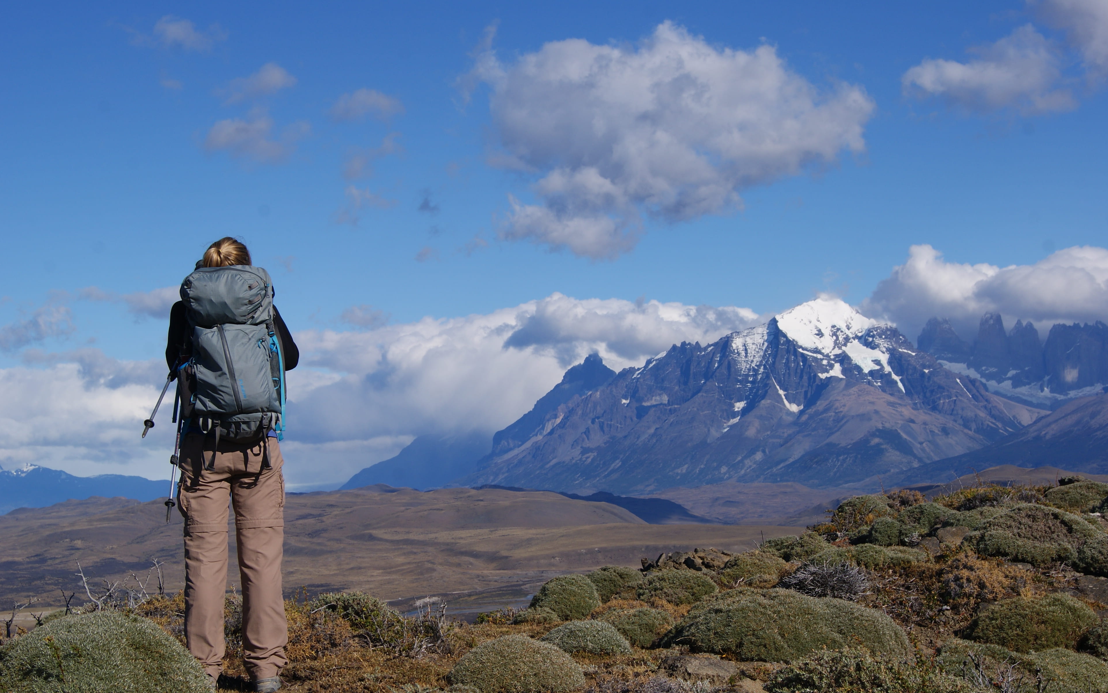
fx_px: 1872
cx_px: 551
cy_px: 368
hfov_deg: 33.0
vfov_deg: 21.0
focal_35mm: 62
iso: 100
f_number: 13
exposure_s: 1/250
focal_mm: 40
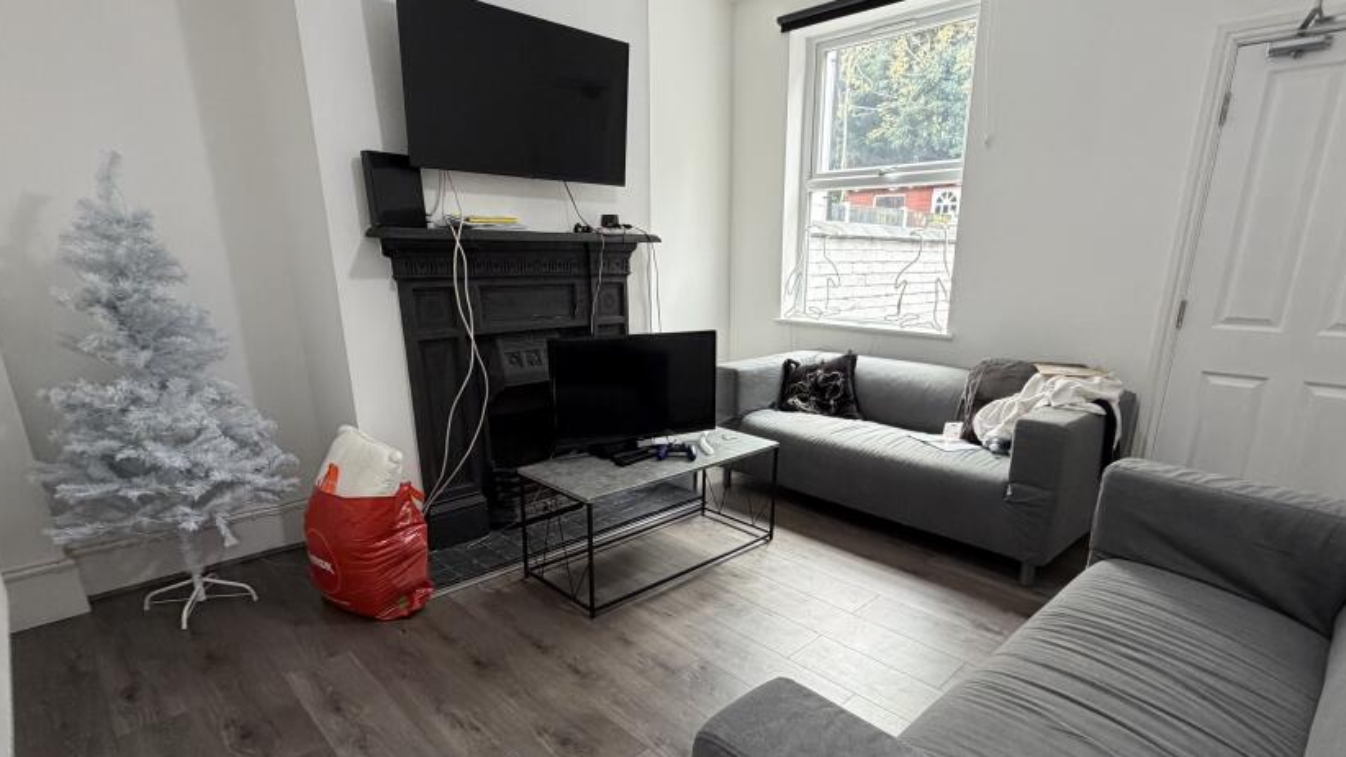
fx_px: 678
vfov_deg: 57.8
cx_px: 714
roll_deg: -1.5
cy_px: 459
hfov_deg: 89.5
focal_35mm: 19
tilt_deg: -18.2
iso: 320
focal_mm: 2.22
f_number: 2.2
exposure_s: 1/107
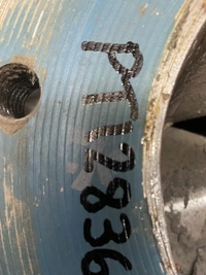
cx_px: 148
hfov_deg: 36.1
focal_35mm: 39
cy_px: 183
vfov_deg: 47.1
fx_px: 310
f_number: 1.6
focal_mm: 5.1
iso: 400
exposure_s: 1/40
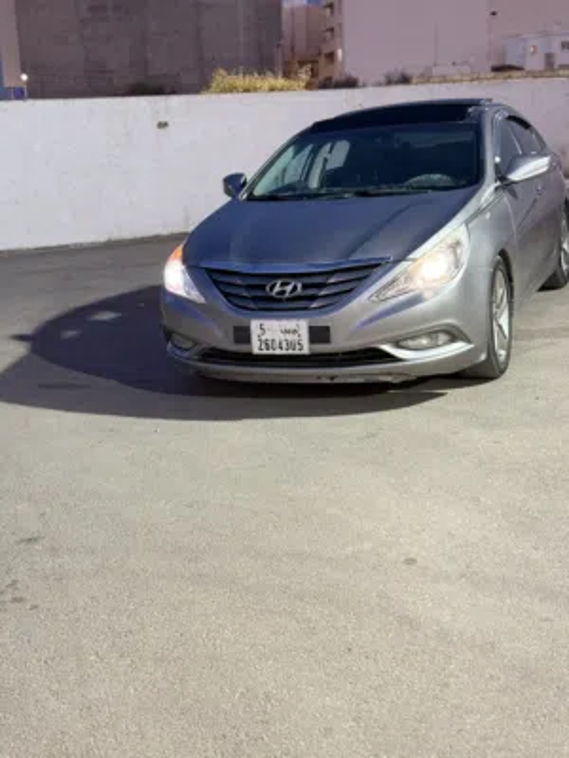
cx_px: 284
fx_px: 1052
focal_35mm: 48
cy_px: 379
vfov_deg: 39.7
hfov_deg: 30.3
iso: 200
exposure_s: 1/50
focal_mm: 6.76
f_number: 1.78
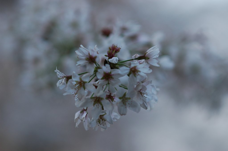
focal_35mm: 158
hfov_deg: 13.1
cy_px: 76
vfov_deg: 8.7
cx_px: 114
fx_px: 997
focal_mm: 105
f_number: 2
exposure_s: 1/400
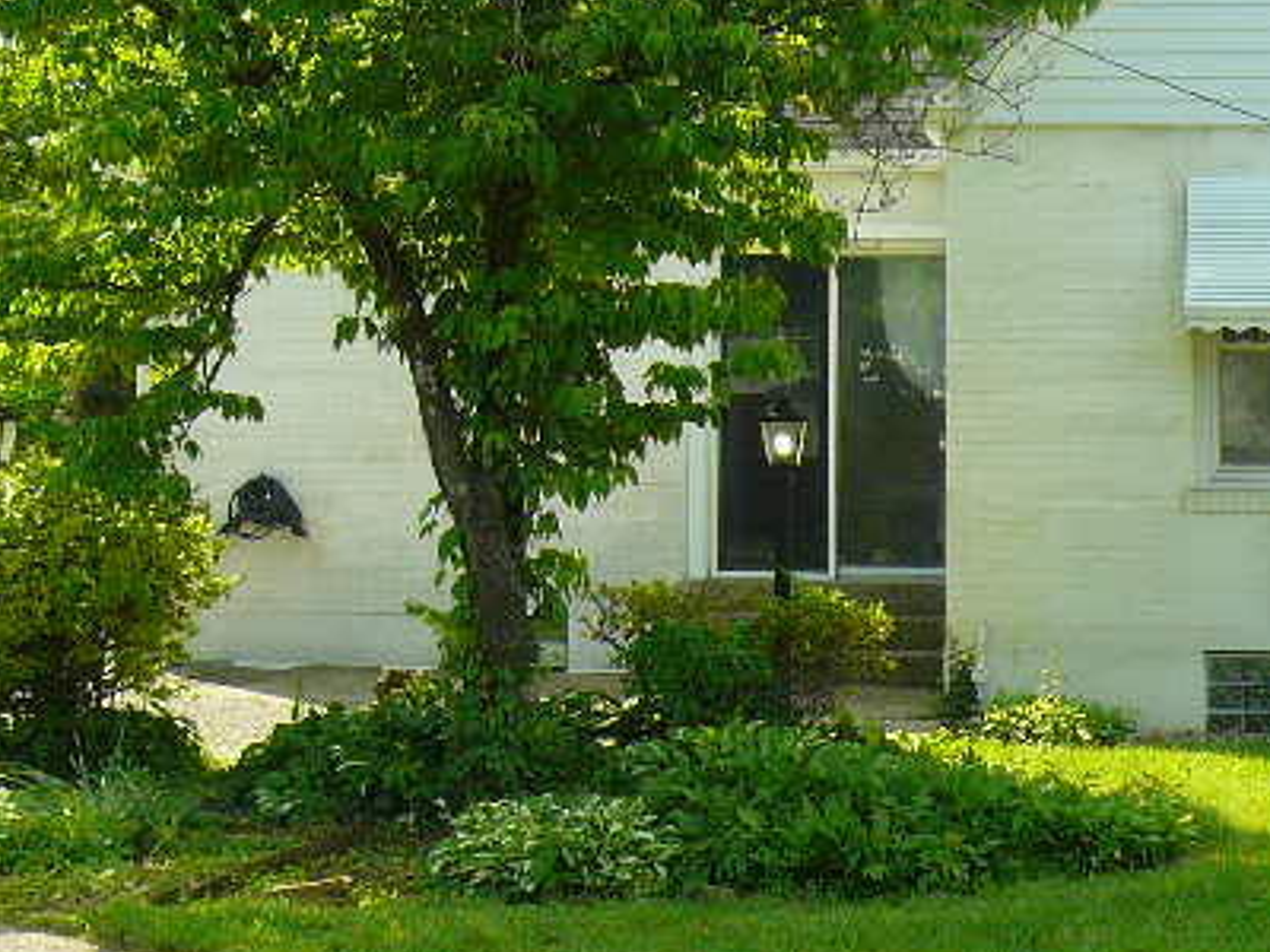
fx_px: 2642
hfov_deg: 26.9
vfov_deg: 20.4
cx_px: 810
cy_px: 441
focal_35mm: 72
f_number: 2.9
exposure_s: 1/500
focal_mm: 4.9
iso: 100
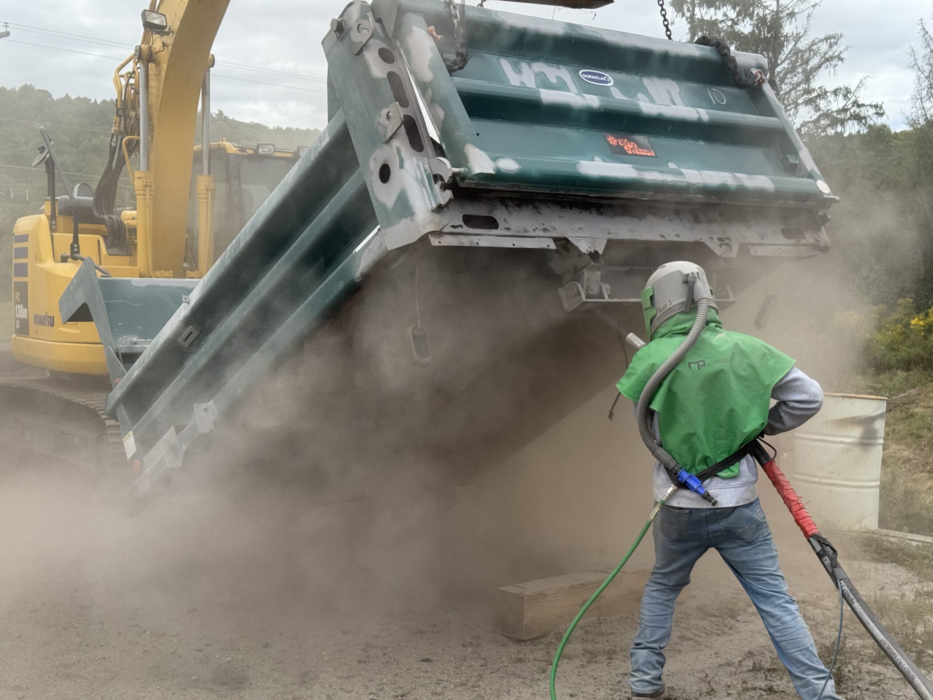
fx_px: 1294
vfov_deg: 30.3
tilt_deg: -4.0
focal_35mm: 48
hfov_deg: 39.7
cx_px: 466
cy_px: 350
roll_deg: -1.8
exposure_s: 1/2415
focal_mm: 6.76
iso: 64
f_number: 1.78
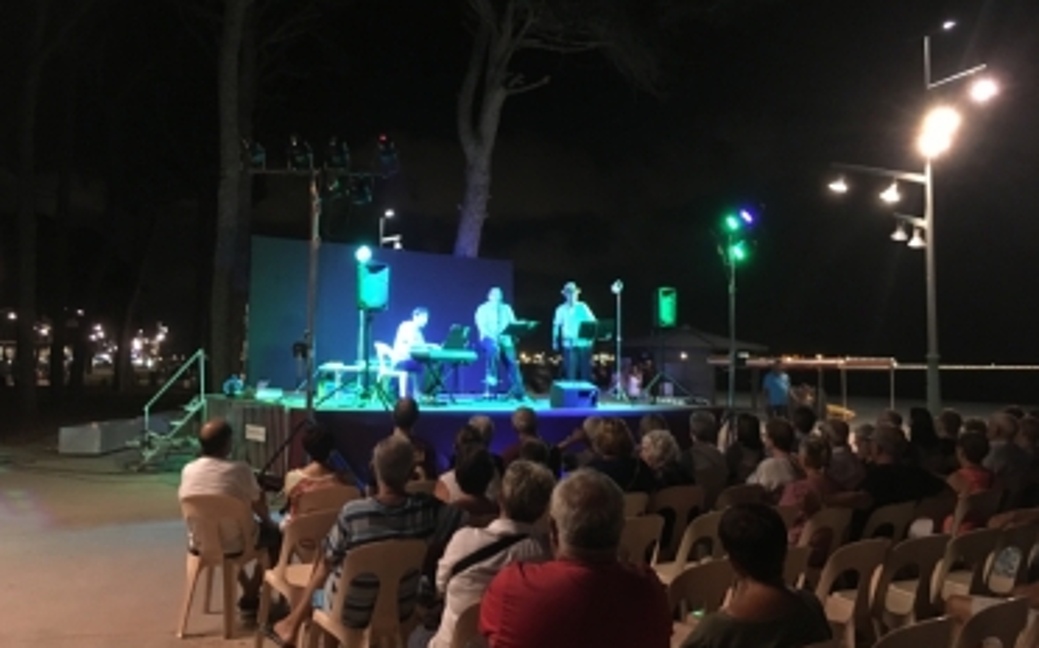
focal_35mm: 31
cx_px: 518
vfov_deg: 40.5
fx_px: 877
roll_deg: -0.5
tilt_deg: +3.9
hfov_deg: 61.3
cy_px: 289
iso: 400
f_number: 2.2
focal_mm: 4.15
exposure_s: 1/17
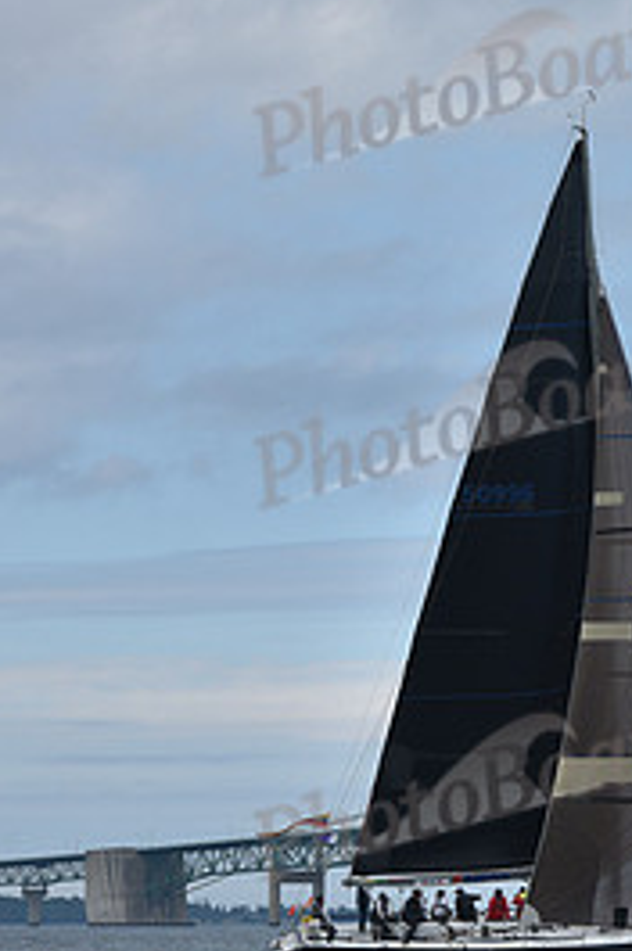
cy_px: 551
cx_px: 948
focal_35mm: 171
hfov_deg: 7.9
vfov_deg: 12.0
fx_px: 4514
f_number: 9
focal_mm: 78
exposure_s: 1/800
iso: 250
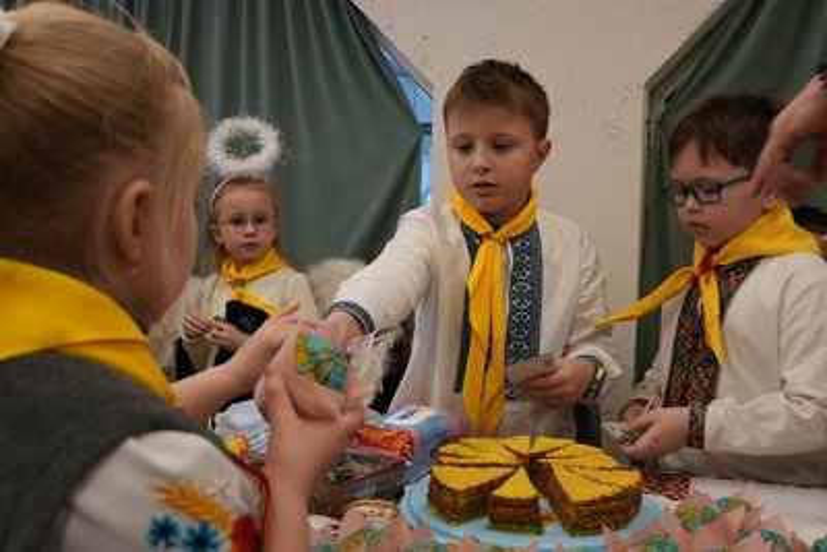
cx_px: 414
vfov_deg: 36.9
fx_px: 827
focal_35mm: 36
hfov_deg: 53.1
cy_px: 276
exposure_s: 1/125
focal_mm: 24
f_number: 5
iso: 2500
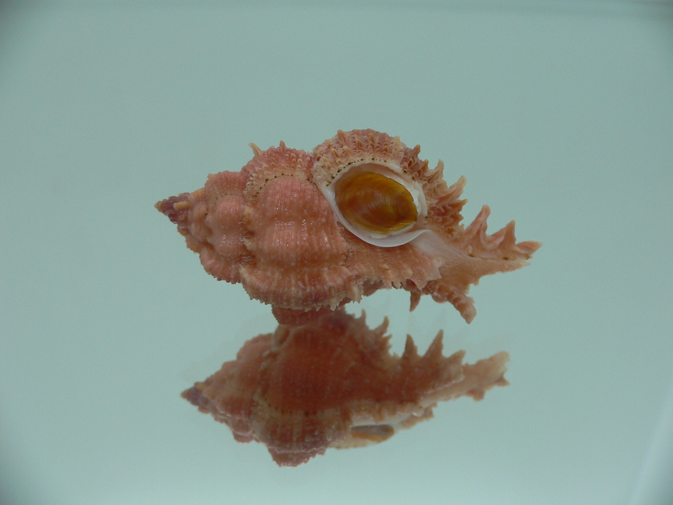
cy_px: 252
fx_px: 680
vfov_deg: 40.7
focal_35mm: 35
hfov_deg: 52.6
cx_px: 336
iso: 80
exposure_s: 1/60
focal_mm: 4.6
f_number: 2.8
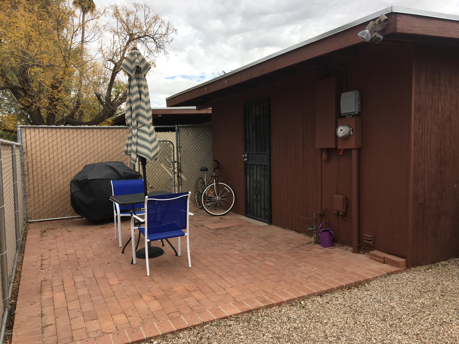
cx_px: 230
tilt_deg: -3.2
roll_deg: +1.0
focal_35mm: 29
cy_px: 172
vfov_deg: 48.2
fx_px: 385
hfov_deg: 61.7
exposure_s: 1/712
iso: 25
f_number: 2.2
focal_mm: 4.15
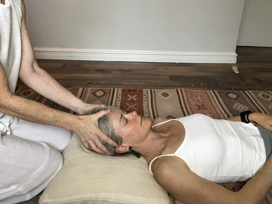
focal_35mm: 35
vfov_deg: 40.7
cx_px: 142
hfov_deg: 52.6
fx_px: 275
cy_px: 100
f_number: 2.2
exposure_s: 1/30
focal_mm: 2.87
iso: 320
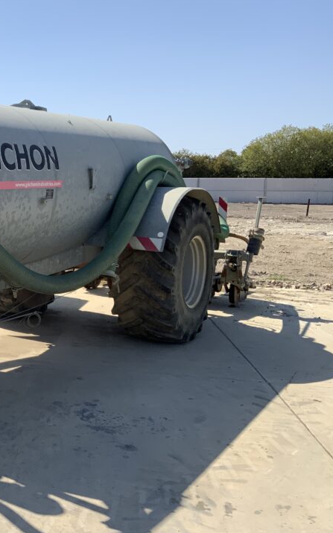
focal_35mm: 44
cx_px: -42
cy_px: 259
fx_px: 639
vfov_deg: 45.3
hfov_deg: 26.6
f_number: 1.8
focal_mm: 3
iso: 20
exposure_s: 1/1984
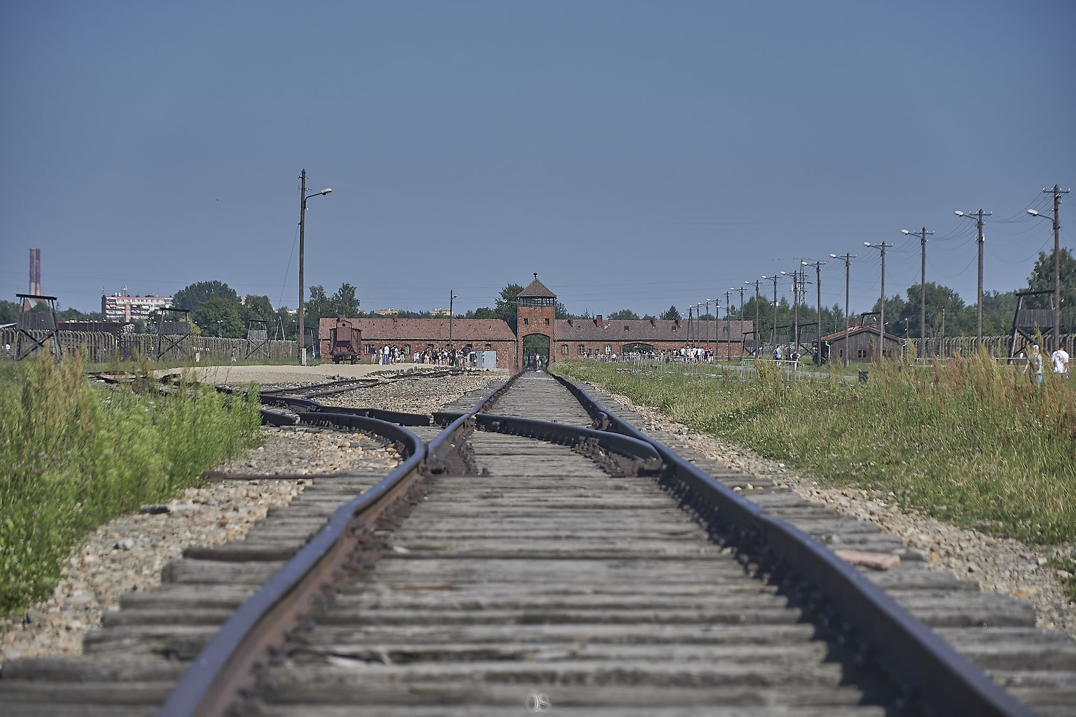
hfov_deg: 13.1
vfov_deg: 8.7
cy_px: 358
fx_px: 4692
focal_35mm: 157
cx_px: 538
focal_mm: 105
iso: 280
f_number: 5.6
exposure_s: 1/2000
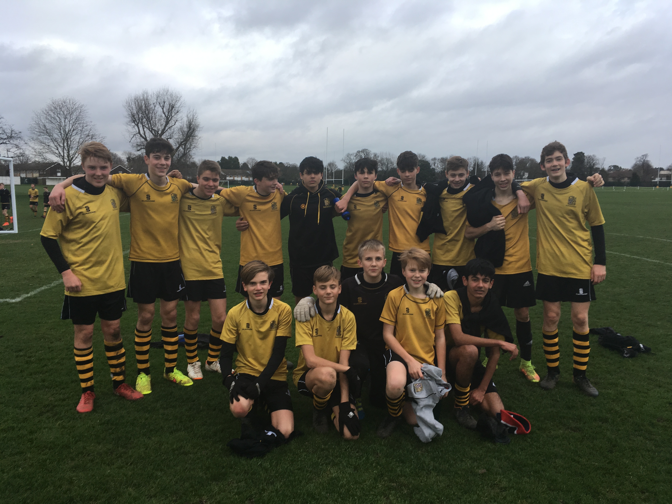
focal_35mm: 29
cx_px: 336
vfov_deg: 48.2
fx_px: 563
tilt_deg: -8.6
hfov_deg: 61.7
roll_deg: -0.5
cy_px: 252
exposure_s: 1/50
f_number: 2.2
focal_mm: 4.15
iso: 25
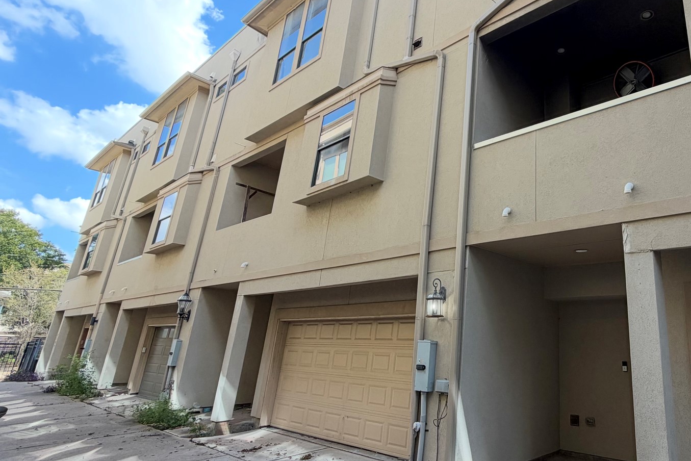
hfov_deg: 73.8
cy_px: 217
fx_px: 422
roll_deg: -1.8
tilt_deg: +18.0
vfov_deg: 57.2
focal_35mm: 22
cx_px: 506
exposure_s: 1/233
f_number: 2.2
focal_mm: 2.22
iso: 50
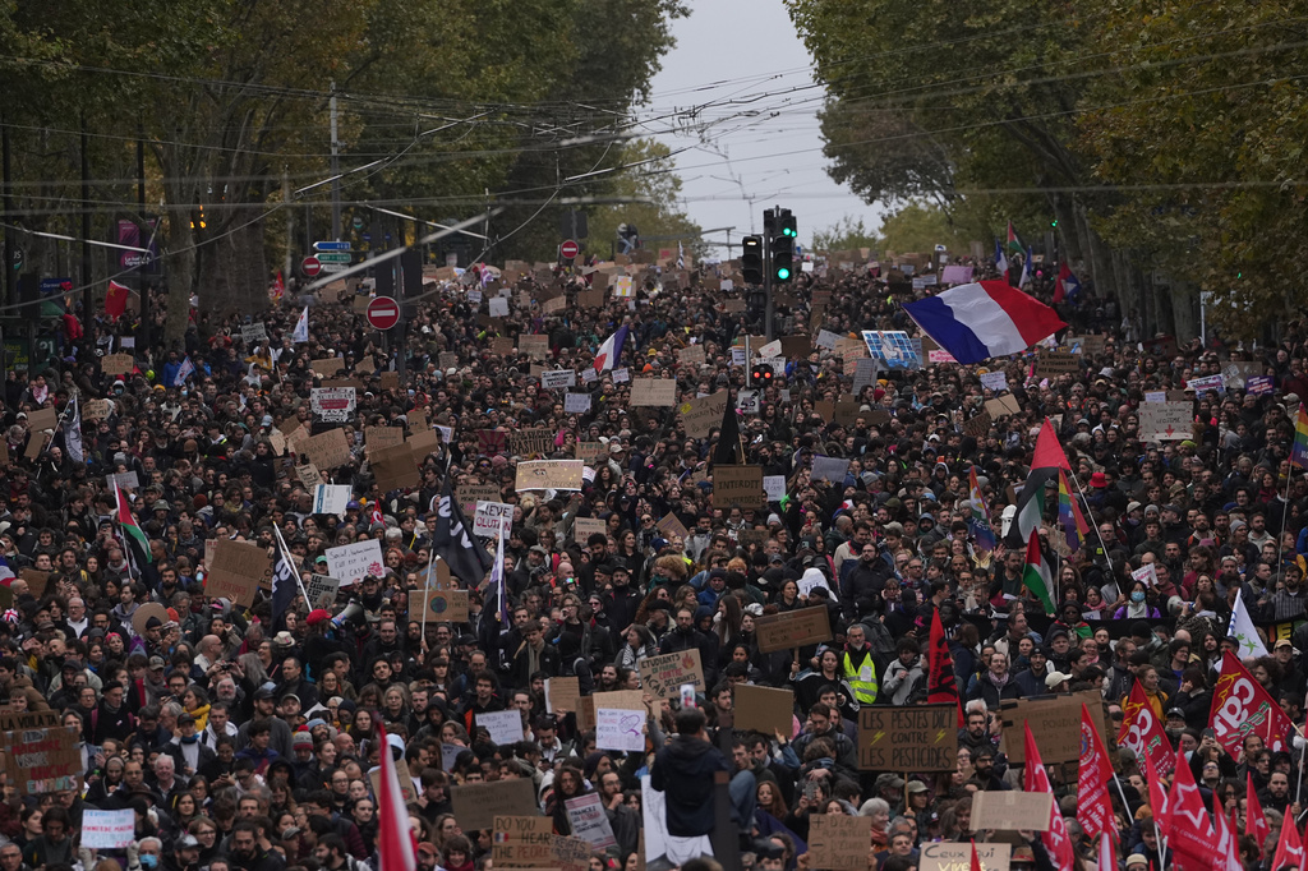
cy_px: 436
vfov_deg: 4.6
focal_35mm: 300
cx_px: 654
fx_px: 10896
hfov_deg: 6.9
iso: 640
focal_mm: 200
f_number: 4
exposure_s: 1/1600
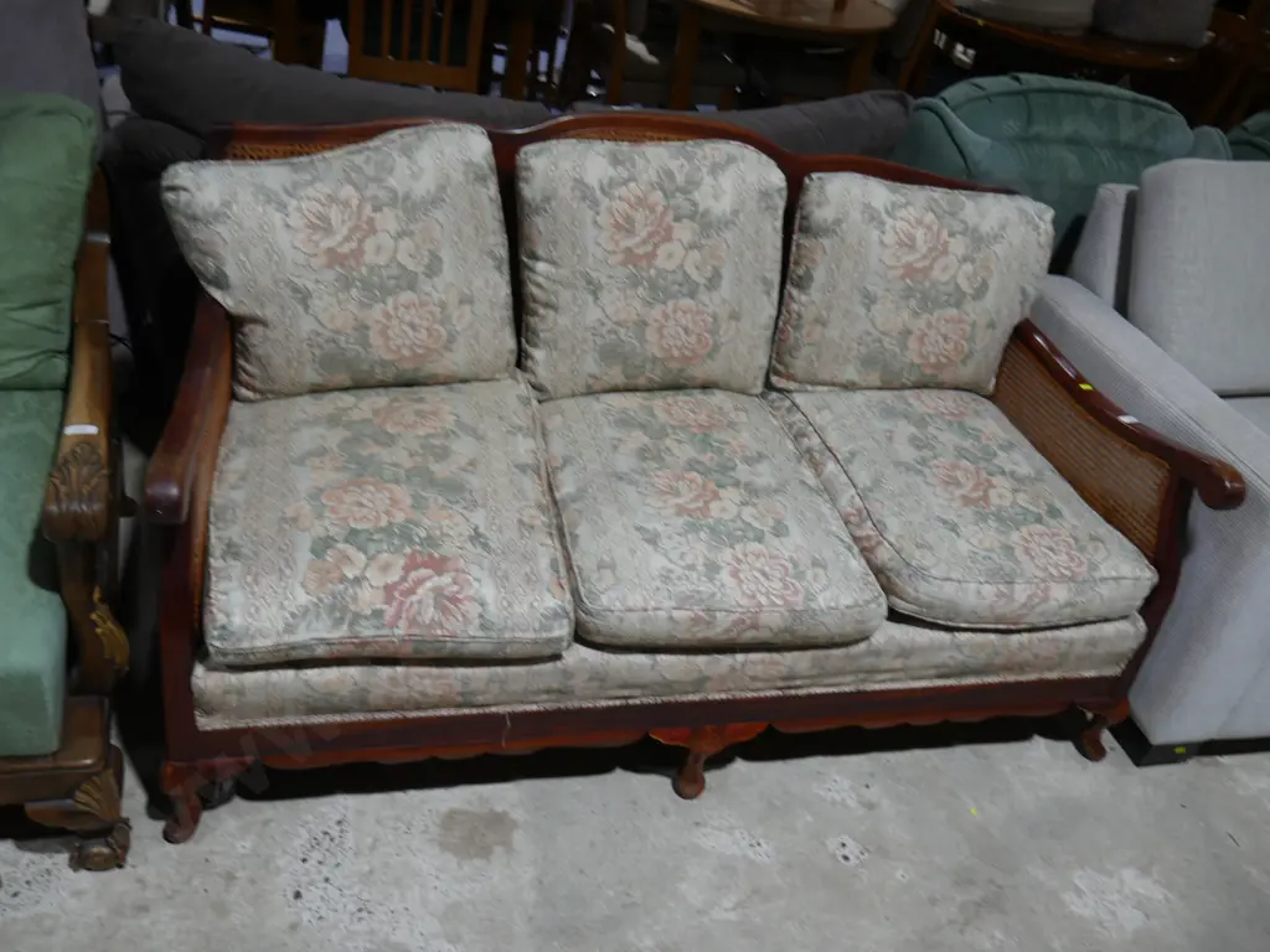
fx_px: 1101
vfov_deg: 46.8
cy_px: 476
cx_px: 635
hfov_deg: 60.0
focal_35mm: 30
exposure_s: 1/60
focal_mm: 15
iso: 200
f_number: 3.6
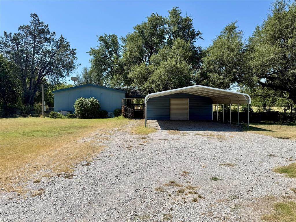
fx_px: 205
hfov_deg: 71.6
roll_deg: -0.1
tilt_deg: -1.1
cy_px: 111
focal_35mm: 24
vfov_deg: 56.8
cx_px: 148
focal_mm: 6.76
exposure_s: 1/5319
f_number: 1.78
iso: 80
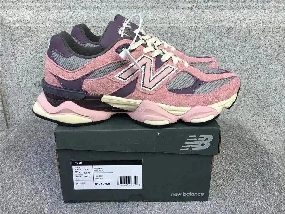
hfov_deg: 58.4
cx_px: 142
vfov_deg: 45.4
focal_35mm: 31
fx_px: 255
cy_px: 107
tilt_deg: -20.9
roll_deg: +0.1
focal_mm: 3.3
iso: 25
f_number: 2.4
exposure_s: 1/281
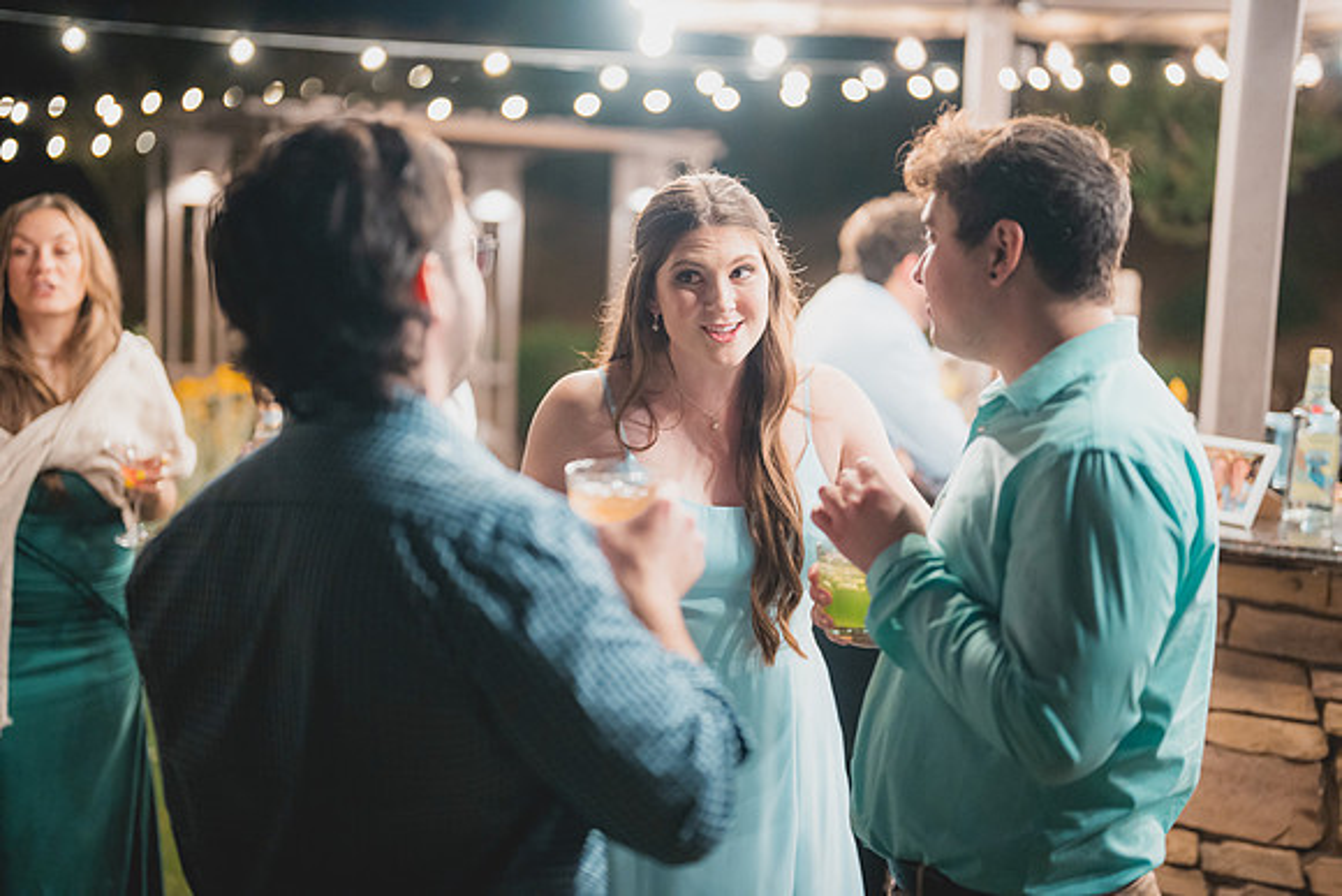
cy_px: 448
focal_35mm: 50
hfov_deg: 39.6
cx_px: 671
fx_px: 1864
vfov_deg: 27.0
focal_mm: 50
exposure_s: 1/200
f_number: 1.2
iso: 2500
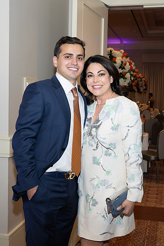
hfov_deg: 25.8
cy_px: 123
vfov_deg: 37.9
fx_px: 358
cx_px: 82
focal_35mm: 52
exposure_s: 1/100
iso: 800
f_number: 5.6
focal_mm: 34
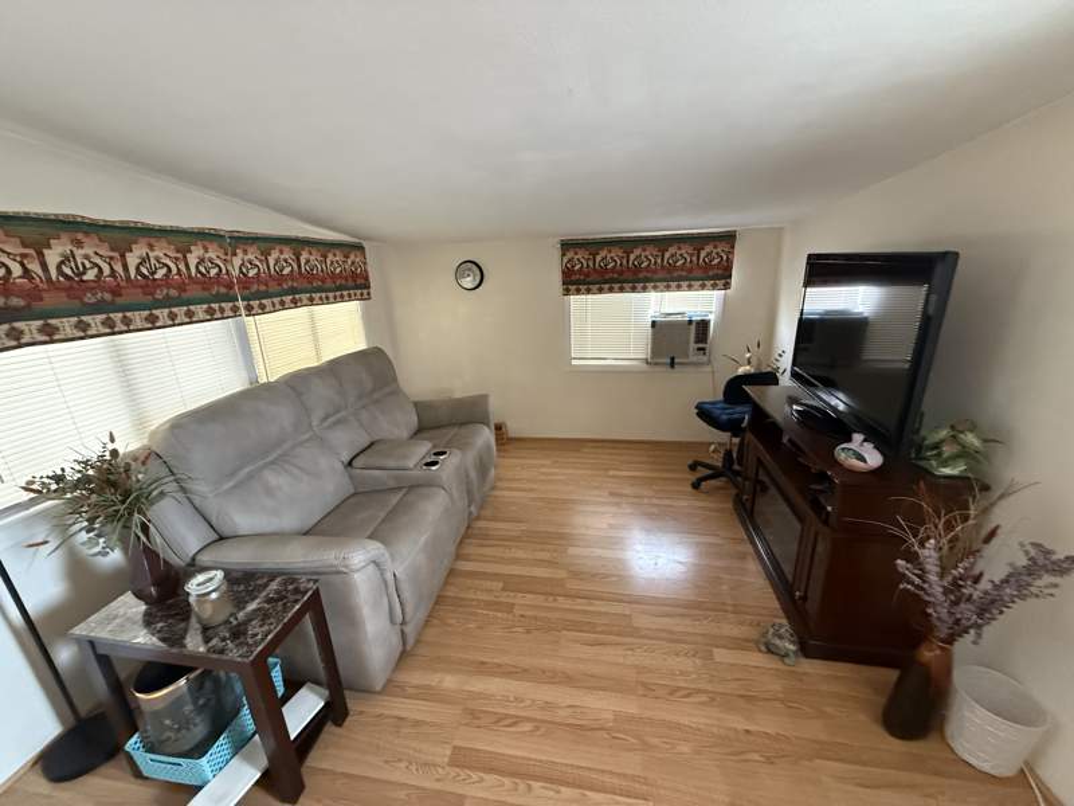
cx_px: 537
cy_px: 403
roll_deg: +1.9
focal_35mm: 14
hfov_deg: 102.1
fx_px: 434
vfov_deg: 85.7
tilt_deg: -17.4
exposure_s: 1/60
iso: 640
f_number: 2.2
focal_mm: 2.22
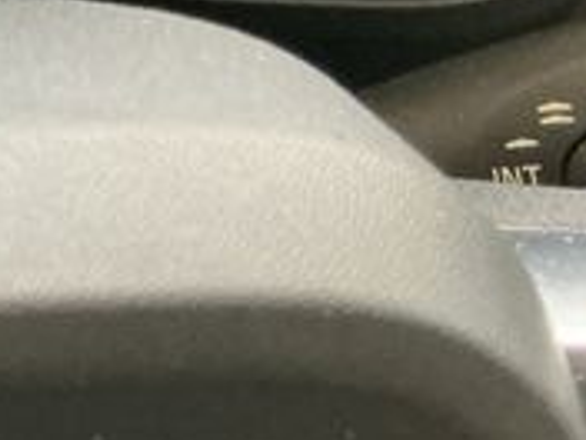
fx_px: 2150
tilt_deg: -29.5
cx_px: -683
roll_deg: +0.0
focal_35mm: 127
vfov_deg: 11.2
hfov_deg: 12.9
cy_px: -247
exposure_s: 1/50
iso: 250
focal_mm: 3
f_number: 1.8
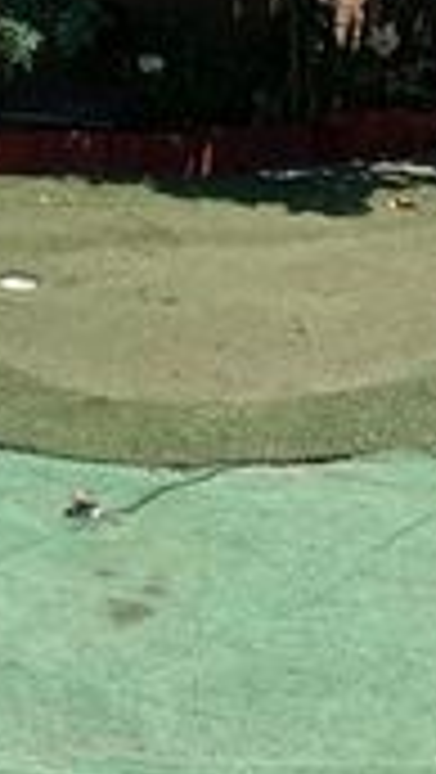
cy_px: -371
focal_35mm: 110
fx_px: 2256
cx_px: -171
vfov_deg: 17.6
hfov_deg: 10.7
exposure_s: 1/1689
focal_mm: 4.25
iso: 25
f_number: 1.8
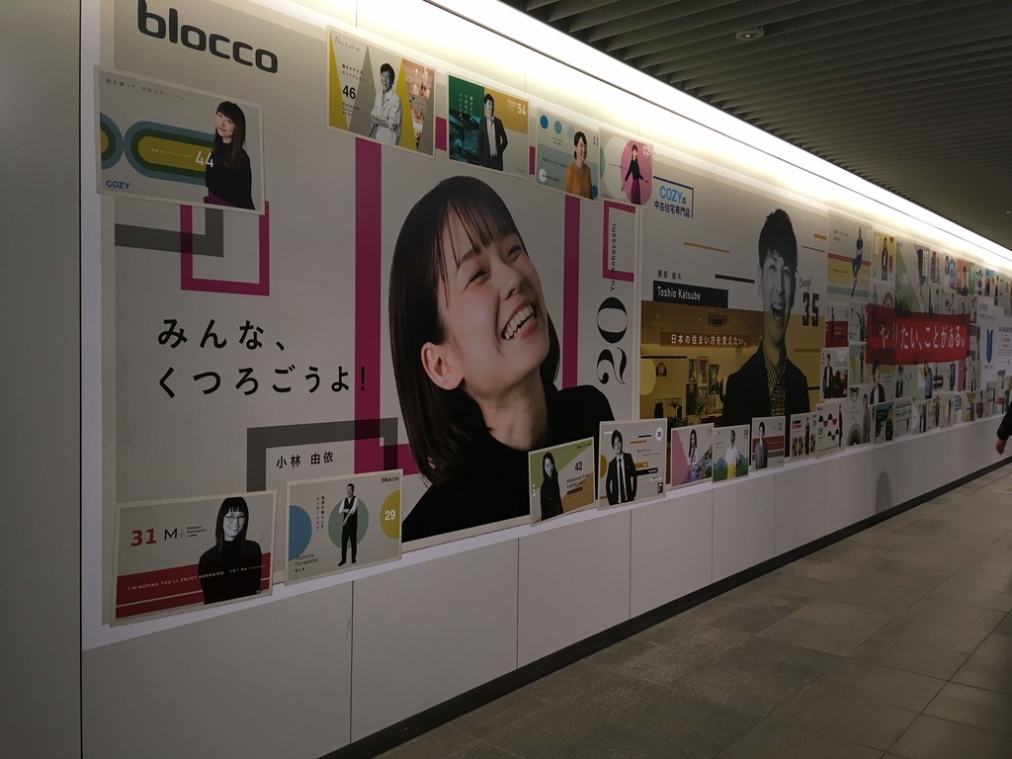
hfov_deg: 61.7
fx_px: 848
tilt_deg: -2.7
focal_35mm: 29
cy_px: 380
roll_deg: -0.7
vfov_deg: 48.2
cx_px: 506
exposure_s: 1/30
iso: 80
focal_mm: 4.15
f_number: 2.2
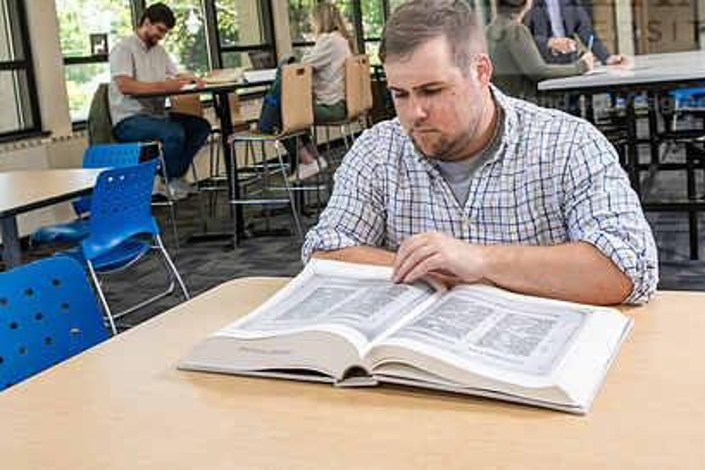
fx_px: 862
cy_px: 139
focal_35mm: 44
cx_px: 334
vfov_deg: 30.2
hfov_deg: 44.5
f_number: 5.6
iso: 1250
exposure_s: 1/160
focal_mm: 31
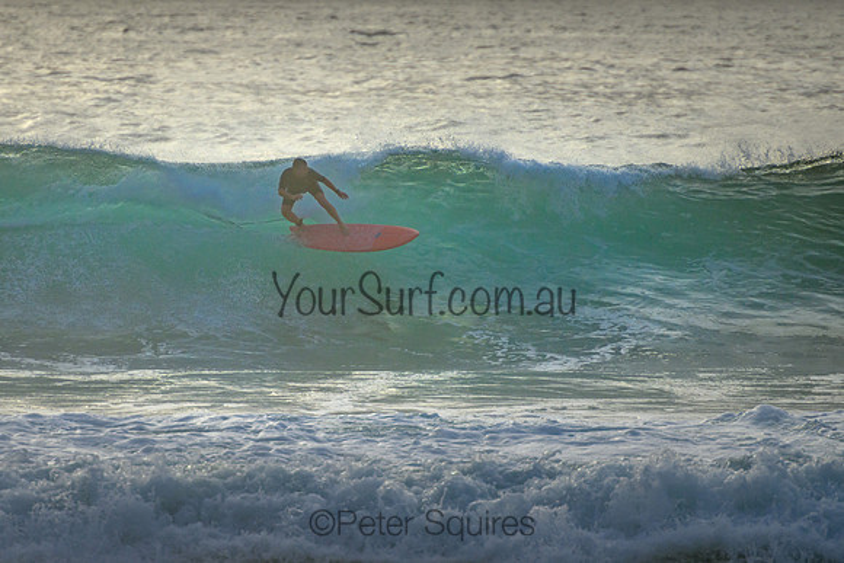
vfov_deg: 2.5
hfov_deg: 3.7
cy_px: 244
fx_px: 12892
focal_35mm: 550
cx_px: 325
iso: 720
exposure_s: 1/2000
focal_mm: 400
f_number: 5.6
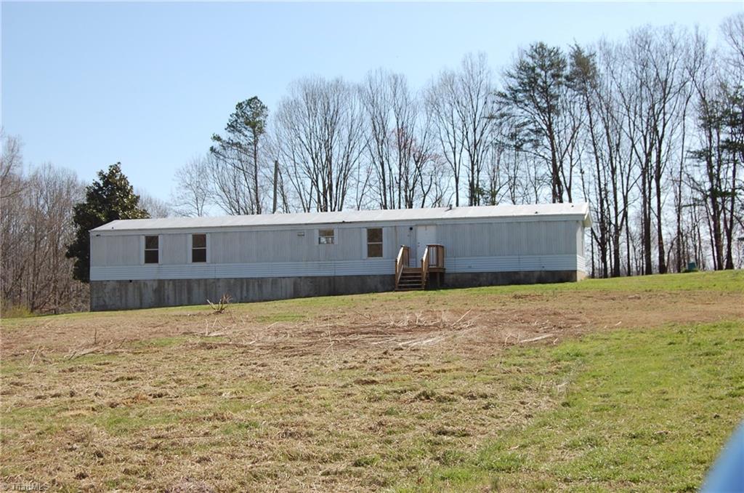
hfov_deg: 37.9
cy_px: 246
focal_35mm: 52
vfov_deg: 25.6
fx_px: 1083
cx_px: 372
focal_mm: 35
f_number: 10
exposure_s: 1/400
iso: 200
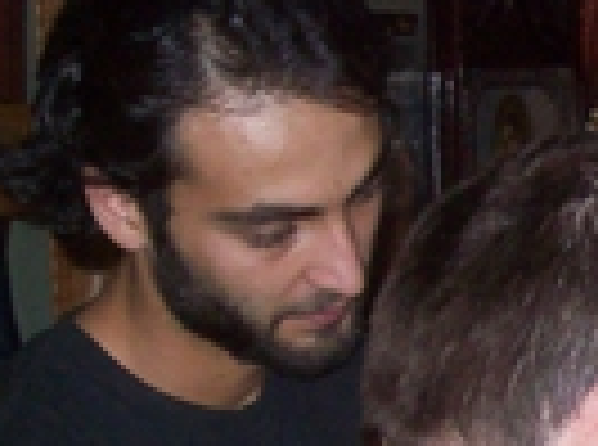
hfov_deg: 10.1
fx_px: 3273
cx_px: 899
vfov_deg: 7.8
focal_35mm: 190
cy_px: 331
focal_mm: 9.4
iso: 200
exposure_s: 1/84.5
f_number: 3.4
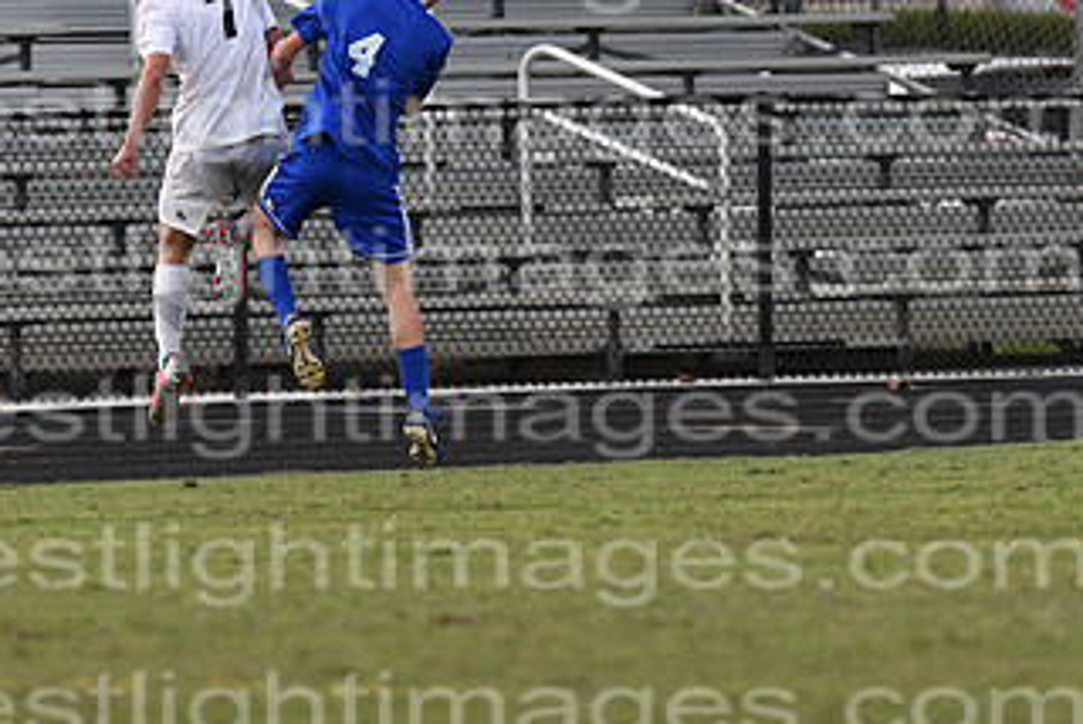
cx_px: 322
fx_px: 24540
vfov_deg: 1.7
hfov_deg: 2.5
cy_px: 195
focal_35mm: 815
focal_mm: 300
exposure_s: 1/1000
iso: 4000
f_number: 4.5
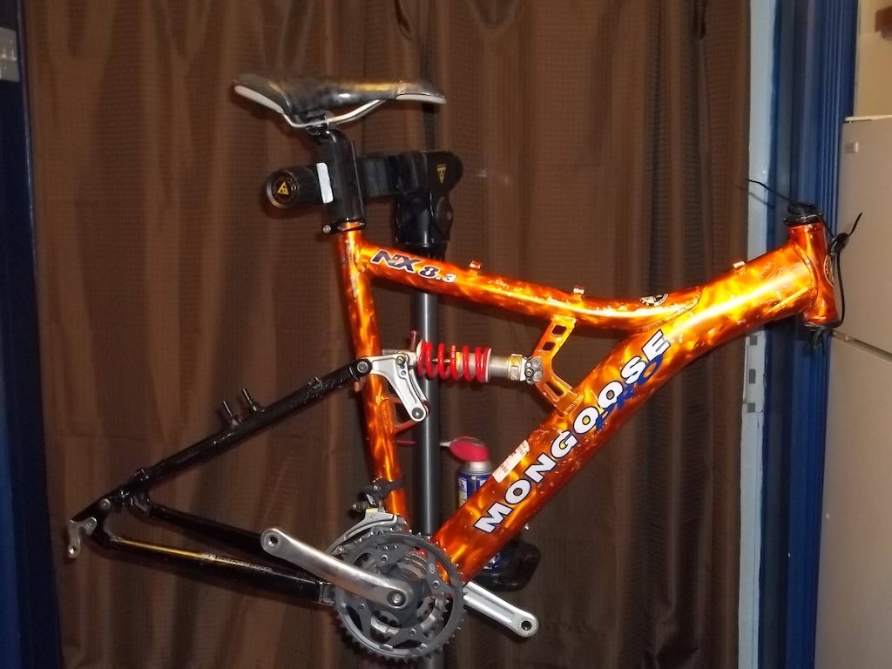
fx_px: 1185
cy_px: 334
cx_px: 446
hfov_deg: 41.2
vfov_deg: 31.5
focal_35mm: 46
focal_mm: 8.3
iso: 320
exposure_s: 1/40
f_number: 3.7
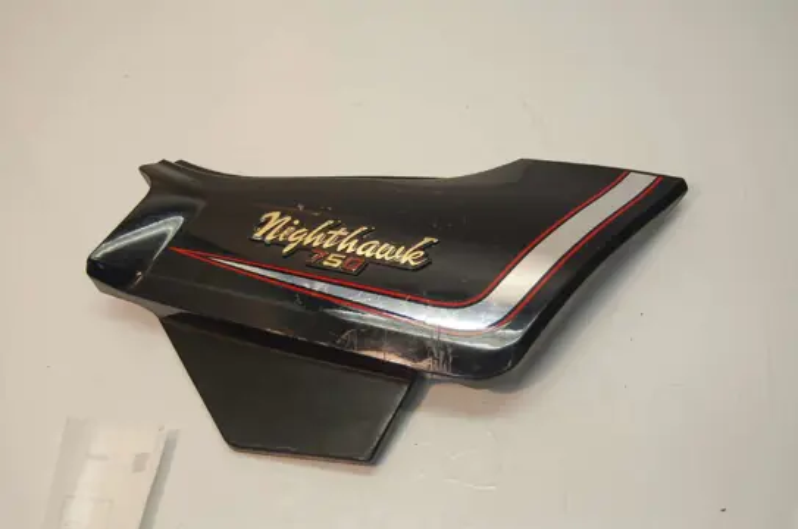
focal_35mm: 51
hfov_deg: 38.9
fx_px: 1128
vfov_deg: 26.4
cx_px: 399
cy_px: 264
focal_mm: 34
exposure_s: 1/80
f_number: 4.5
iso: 400
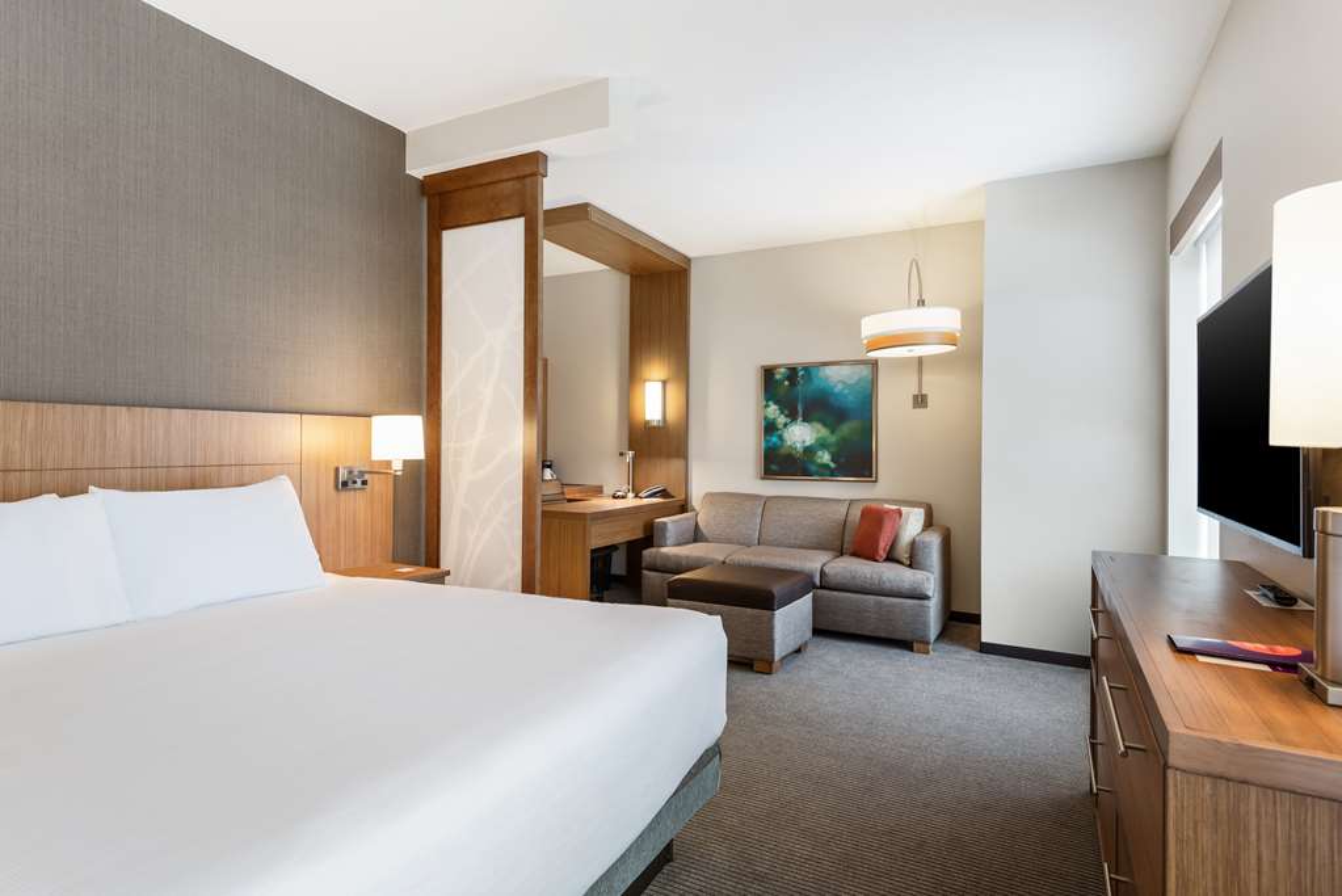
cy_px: 448
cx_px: 671
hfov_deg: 86.9
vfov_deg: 64.6
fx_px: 709
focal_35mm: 19
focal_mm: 19
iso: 320
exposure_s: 1/13
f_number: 8
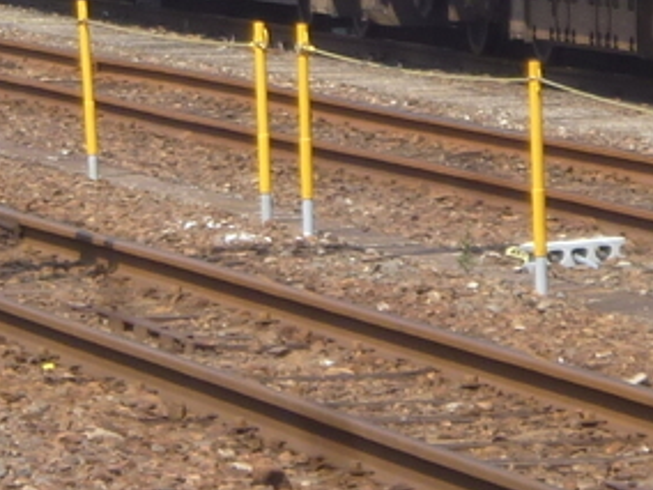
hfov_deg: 3.6
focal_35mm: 554
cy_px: -232
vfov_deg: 2.7
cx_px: 428
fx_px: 10451
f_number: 6.5
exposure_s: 1/160
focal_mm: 20
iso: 100
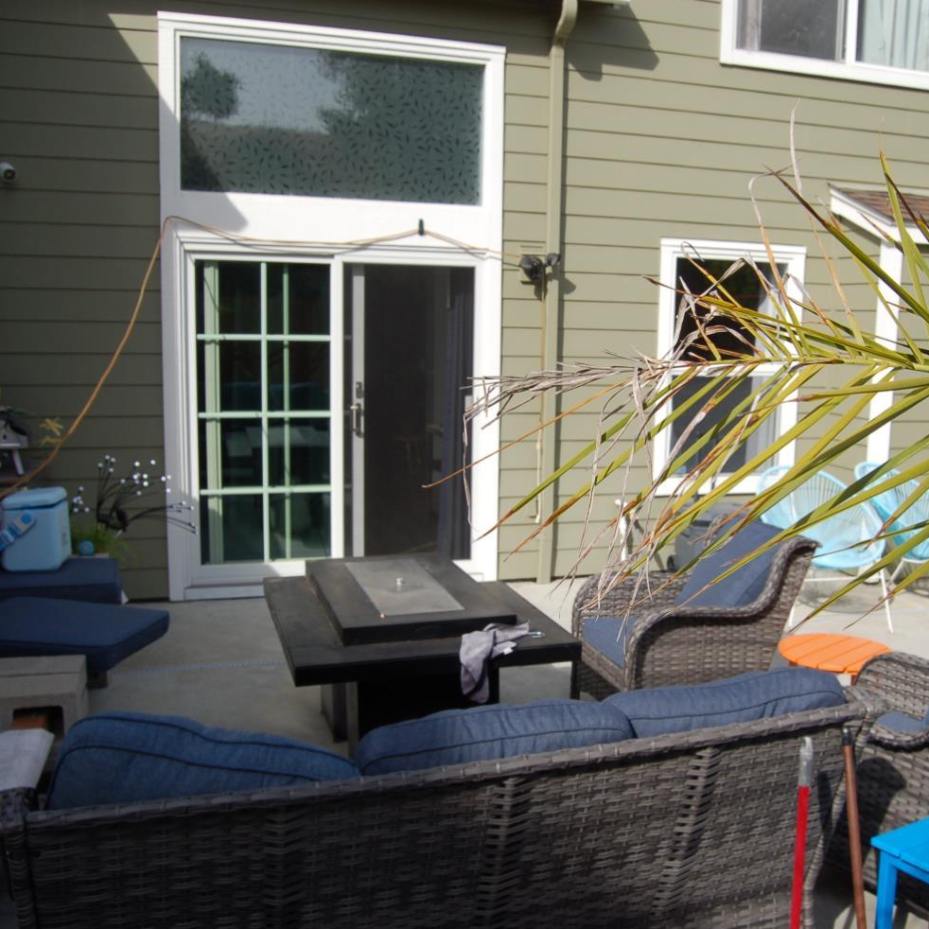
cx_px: 582
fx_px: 1063
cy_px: 467
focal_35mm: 35
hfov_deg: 46.8
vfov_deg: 47.2
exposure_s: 1/320
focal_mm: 18
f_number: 9
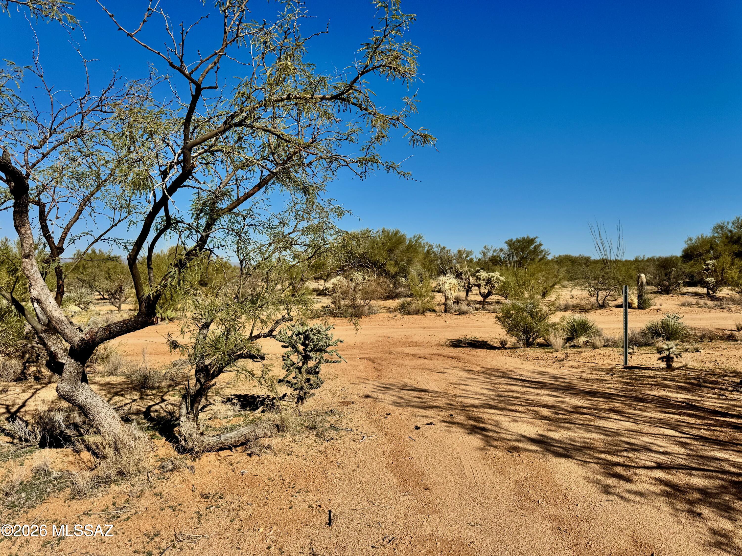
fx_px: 514
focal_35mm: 24
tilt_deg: -1.2
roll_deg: +0.2
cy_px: 278
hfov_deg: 71.6
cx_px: 371
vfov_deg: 56.8
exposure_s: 1/12346
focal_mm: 6.76
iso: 64
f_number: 1.78
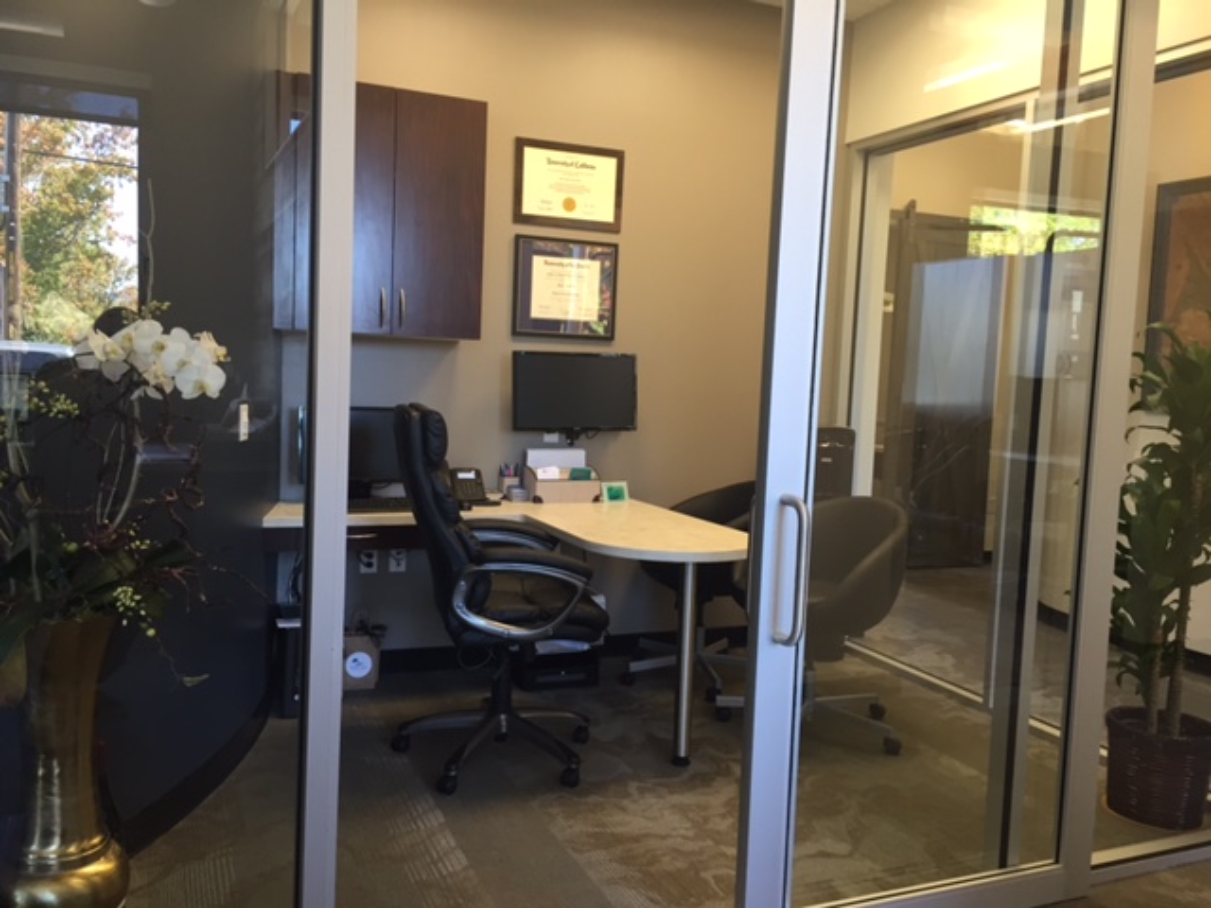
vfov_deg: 48.2
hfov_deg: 61.7
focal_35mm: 29
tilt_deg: -5.1
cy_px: 454
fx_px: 1015
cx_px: 606
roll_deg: -2.6
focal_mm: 4.15
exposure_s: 1/30
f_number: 2.2
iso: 64
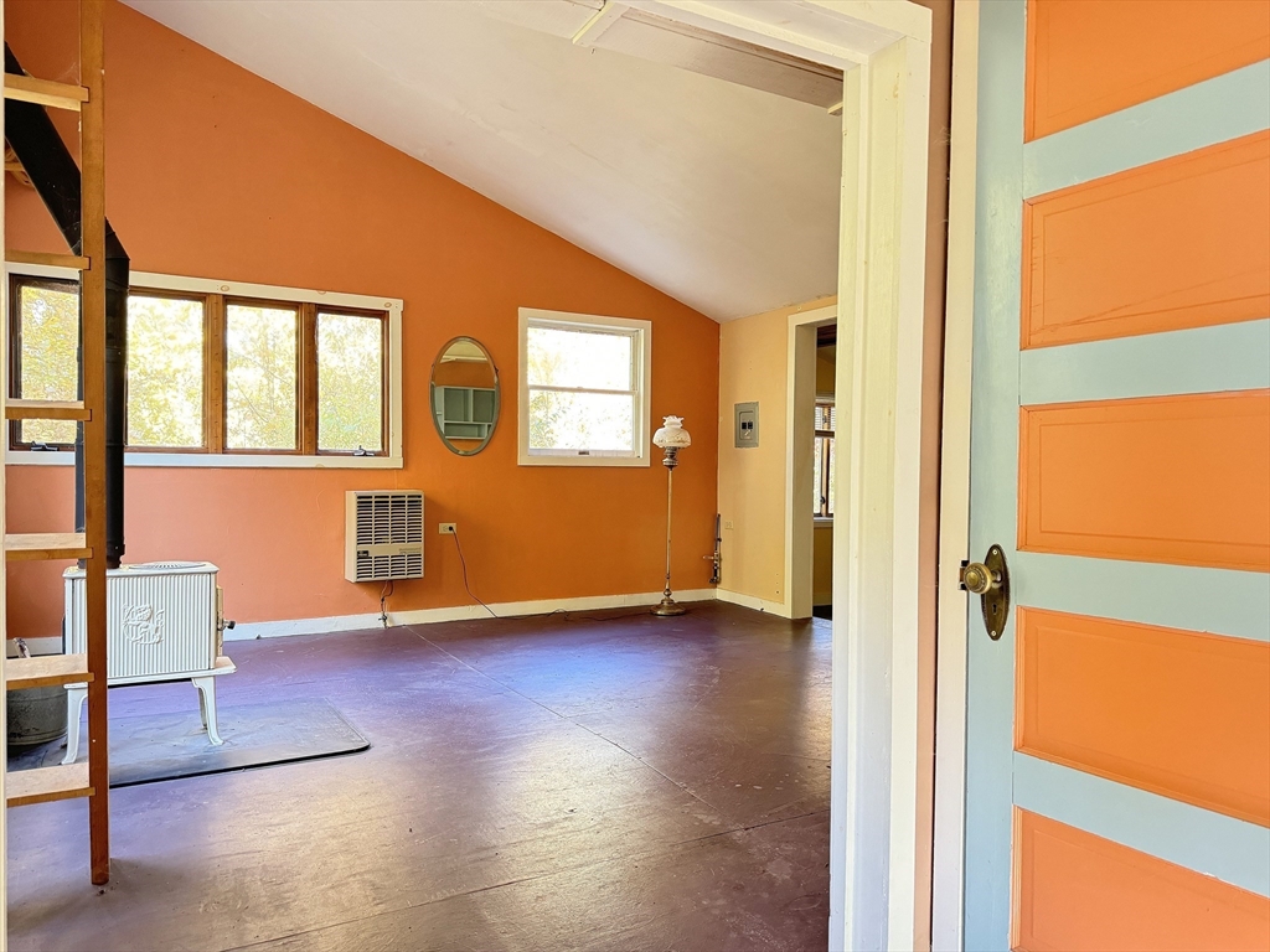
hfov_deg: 71.6
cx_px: 635
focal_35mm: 24
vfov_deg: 56.8
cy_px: 476
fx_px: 881
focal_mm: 6.76
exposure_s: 1/60
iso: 500
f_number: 1.78
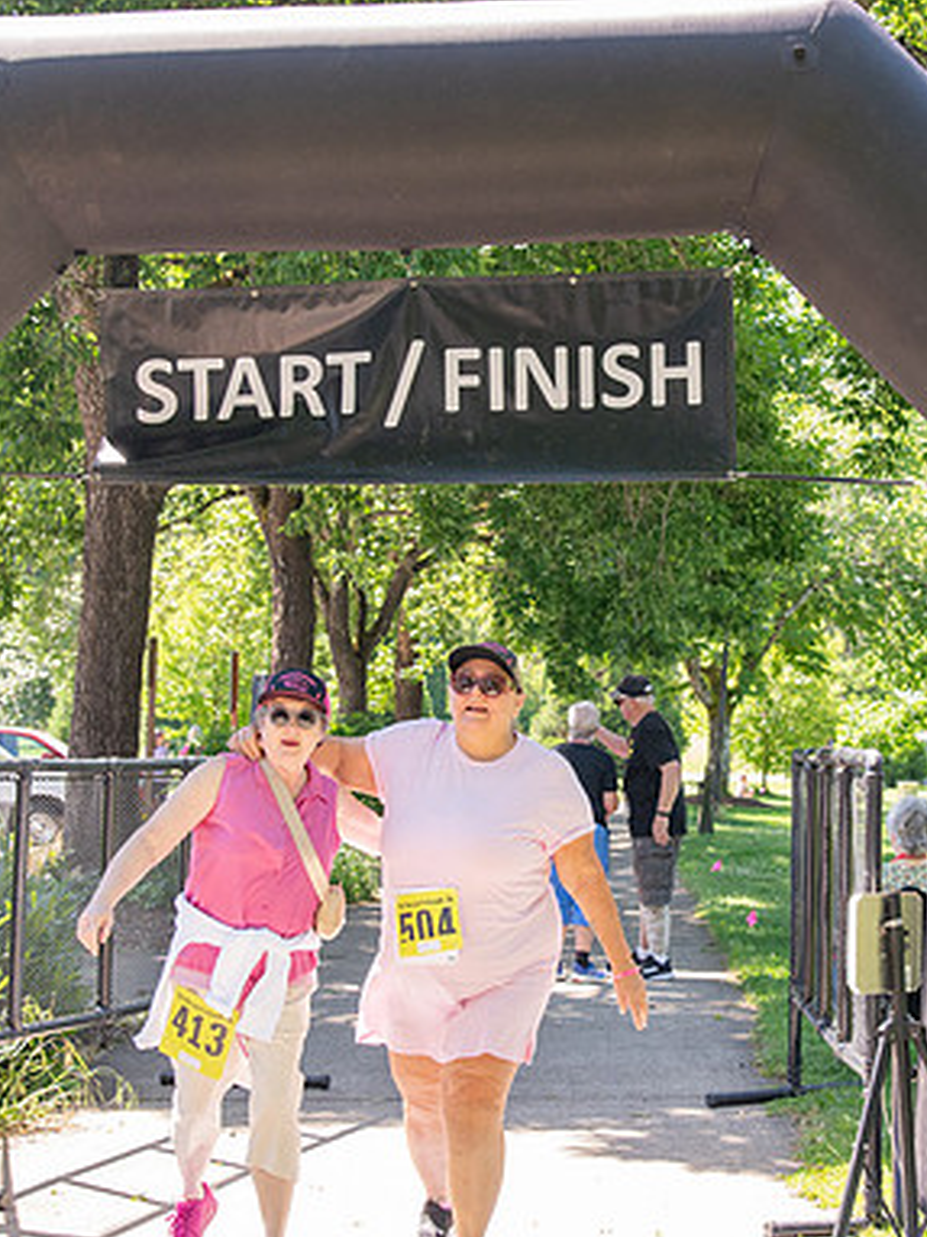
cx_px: 623
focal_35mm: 67
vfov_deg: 29.0
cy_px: 620
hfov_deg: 21.8
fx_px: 2394
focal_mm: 31
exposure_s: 1/400
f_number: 4
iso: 500
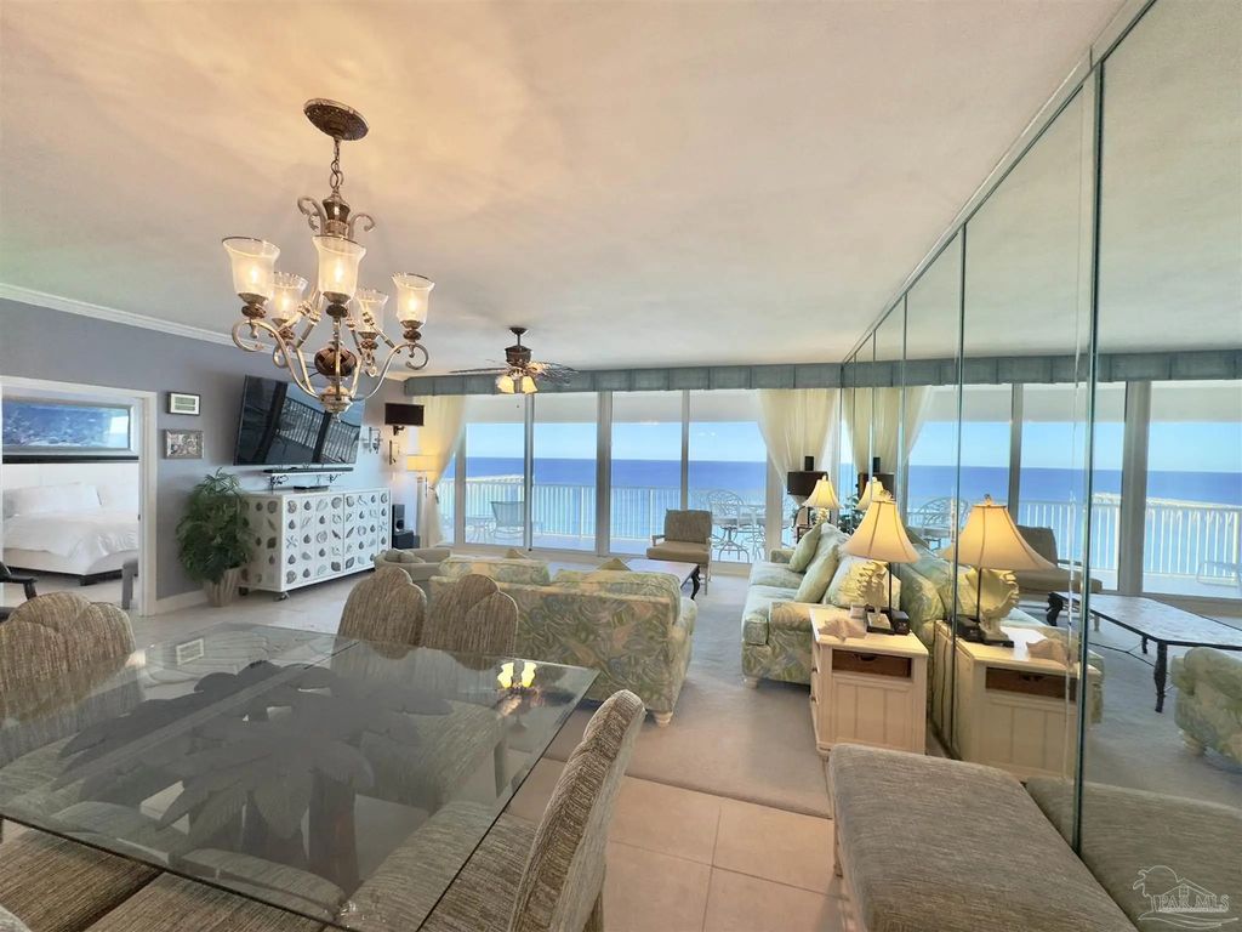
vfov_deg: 85.7
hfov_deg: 102.1
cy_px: 466
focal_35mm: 14
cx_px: 621
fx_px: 502
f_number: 2.2
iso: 80
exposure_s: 1/120
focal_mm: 2.22
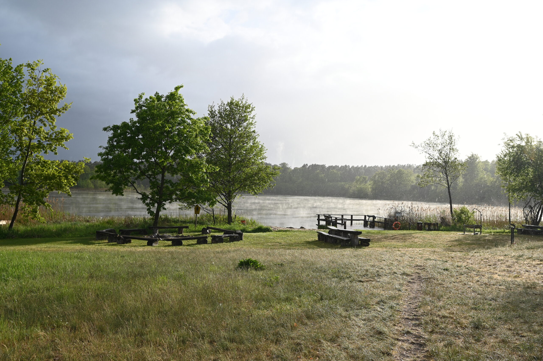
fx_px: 452
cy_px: 180
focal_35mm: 30
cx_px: 272
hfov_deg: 62.0
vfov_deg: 43.5
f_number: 8
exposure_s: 1/400
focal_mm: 30
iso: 200
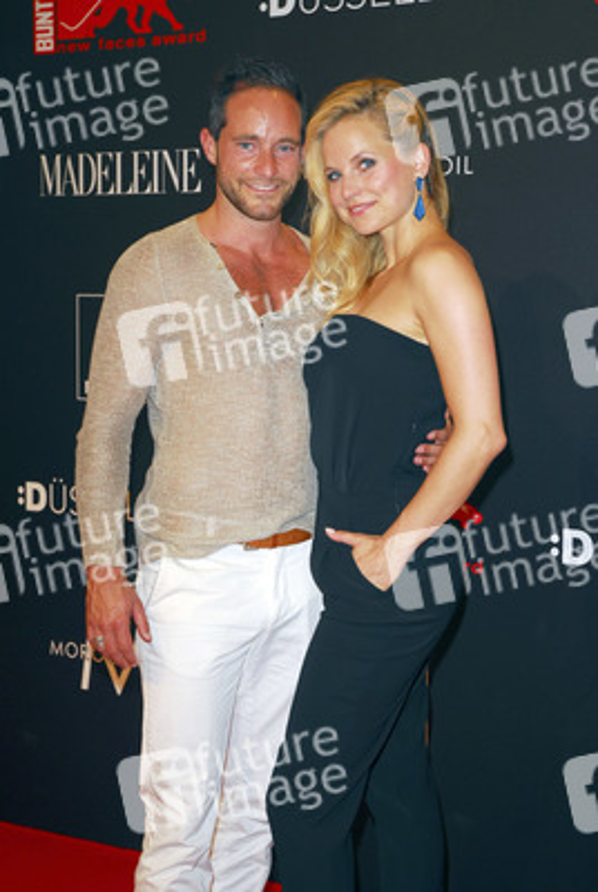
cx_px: 299
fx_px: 1713
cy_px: 446
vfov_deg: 29.2
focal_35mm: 69
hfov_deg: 19.8
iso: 200
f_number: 5
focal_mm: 46
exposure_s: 1/60
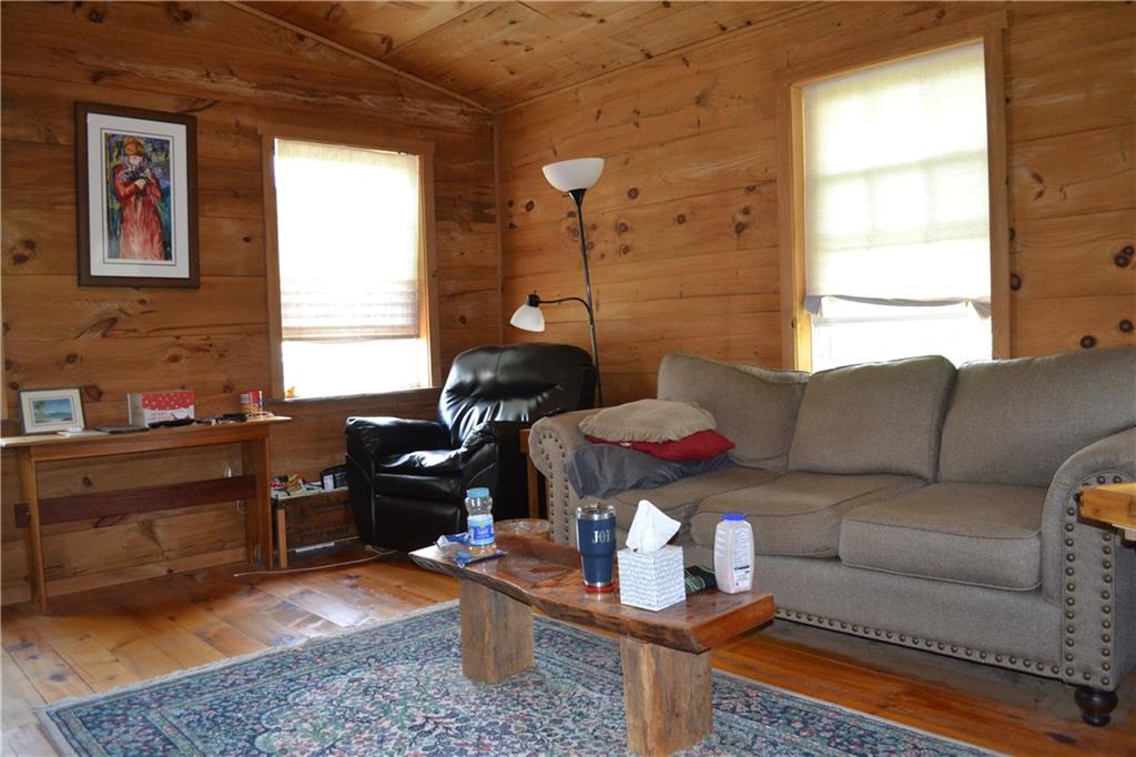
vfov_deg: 47.9
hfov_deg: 67.4
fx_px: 852
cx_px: 568
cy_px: 378
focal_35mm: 27
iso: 1000
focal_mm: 18
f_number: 3.5
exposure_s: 1/60
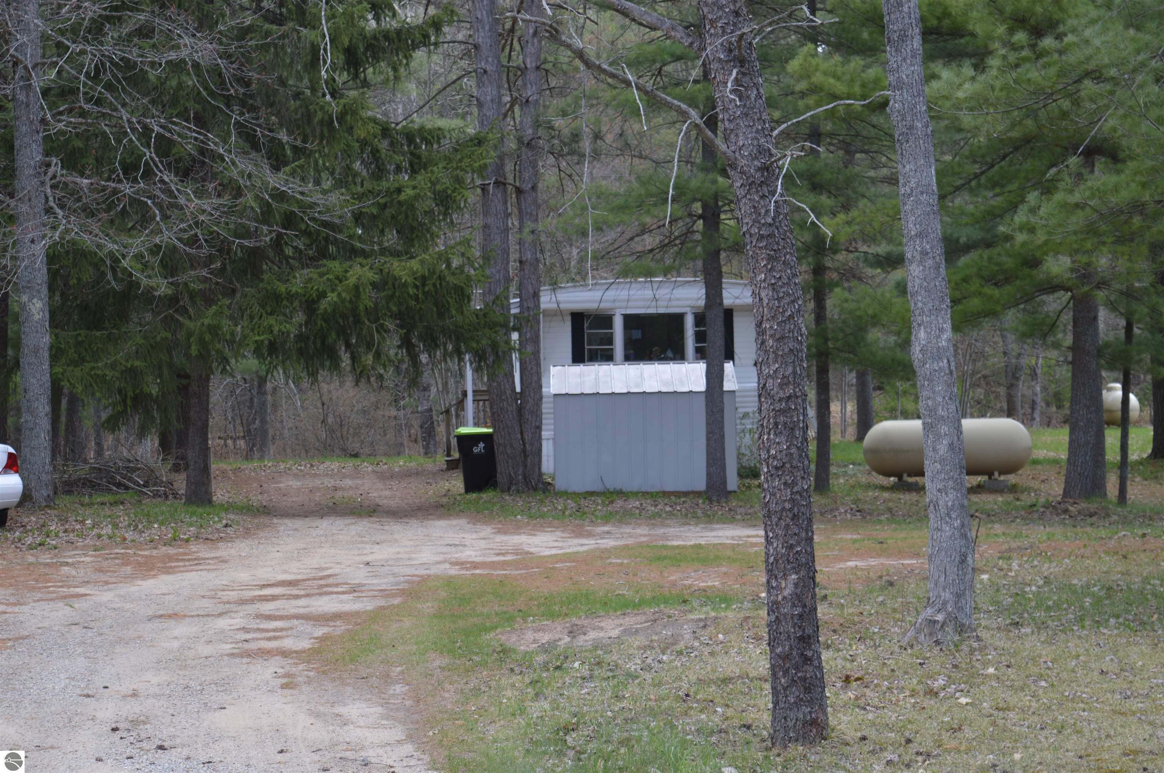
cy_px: 386
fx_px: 2665
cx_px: 582
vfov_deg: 16.5
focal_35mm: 82
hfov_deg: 24.6
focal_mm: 55
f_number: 5.6
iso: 160
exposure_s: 1/125
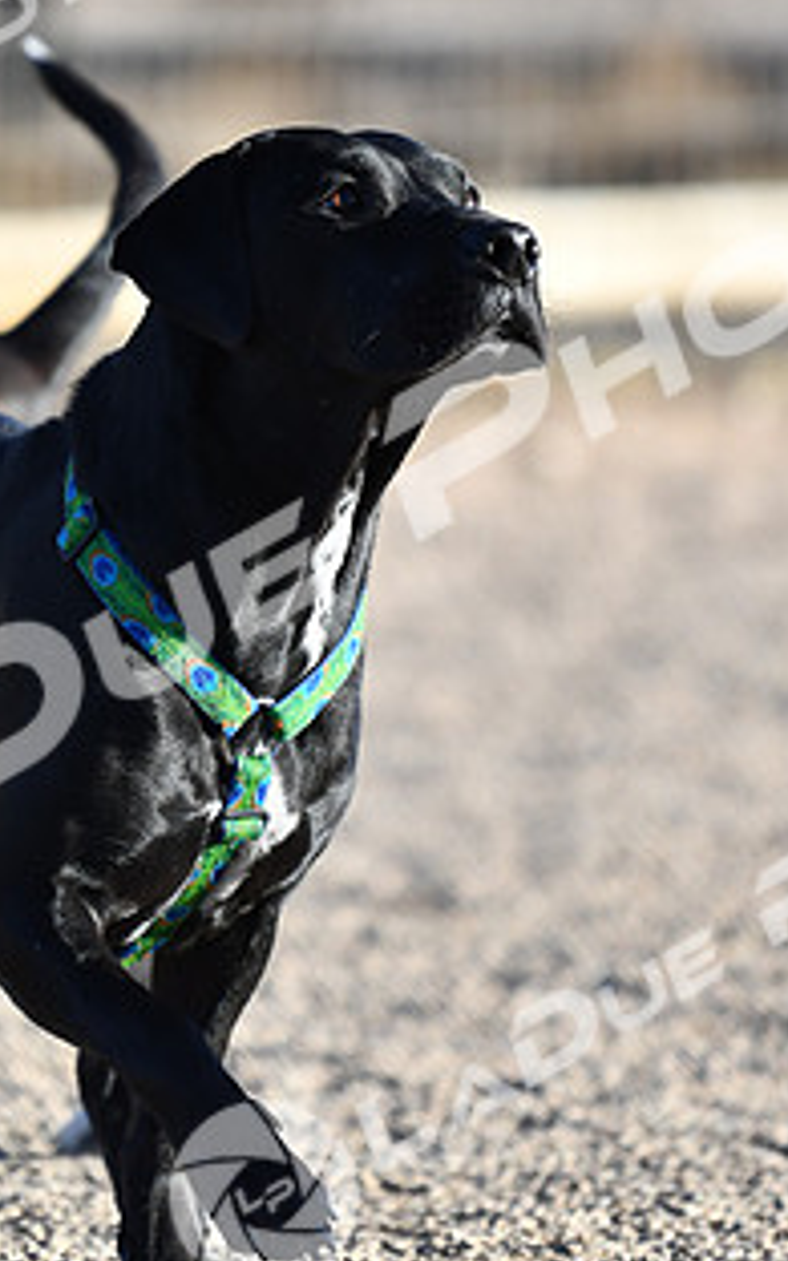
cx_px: 162
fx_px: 19551
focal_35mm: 569
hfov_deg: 2.3
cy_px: 600
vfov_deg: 3.7
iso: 400
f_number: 2.8
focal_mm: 200
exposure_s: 1/4000
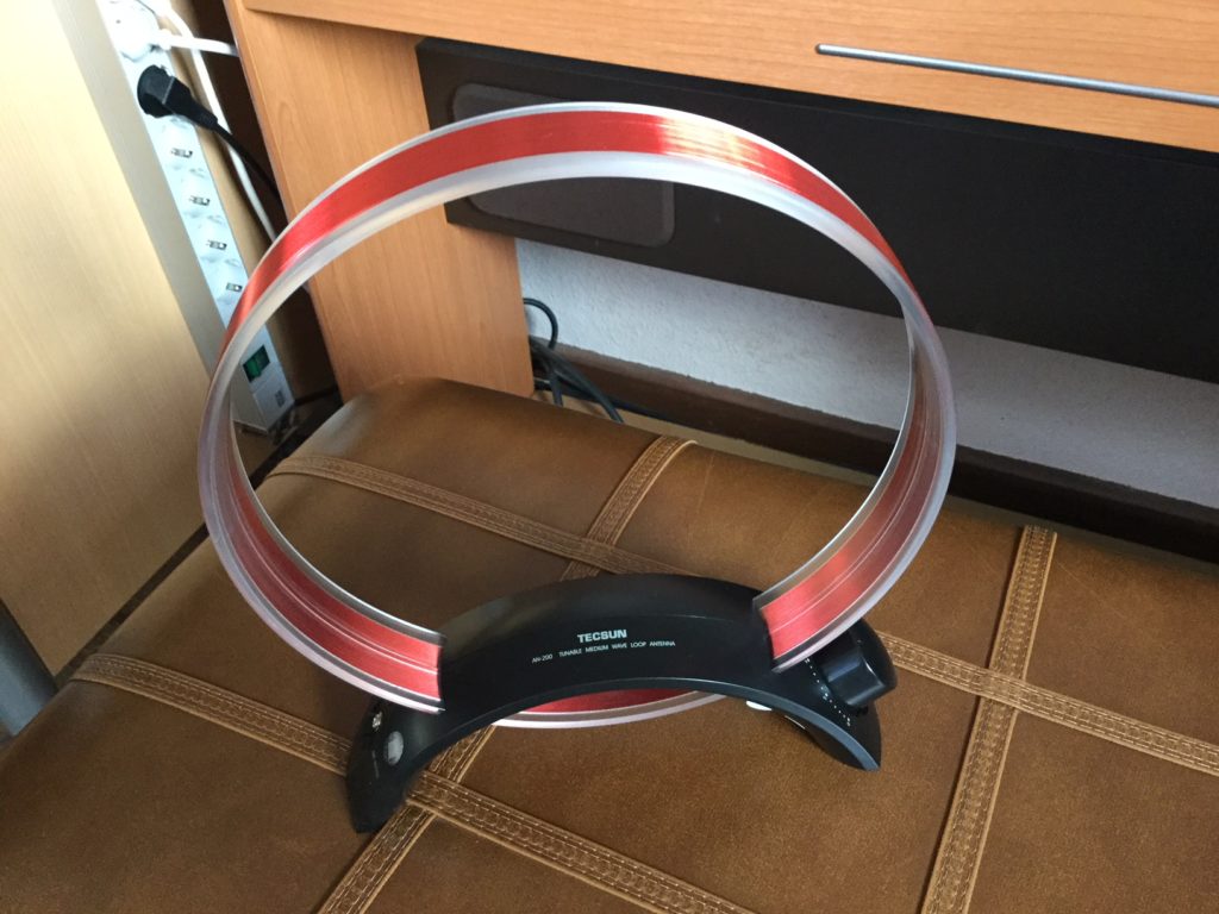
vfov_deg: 45.4
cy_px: 457
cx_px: 610
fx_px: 1092
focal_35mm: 31
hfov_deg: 58.4
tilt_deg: -45.2
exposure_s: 1/33
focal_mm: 3.3
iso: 250
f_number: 2.4
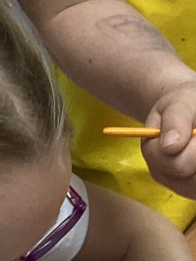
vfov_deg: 10.2
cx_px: 457
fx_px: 1321
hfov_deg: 7.9
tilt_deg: -55.8
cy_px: 561
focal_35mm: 175
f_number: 2.4
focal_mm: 3.3
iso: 64
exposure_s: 1/60
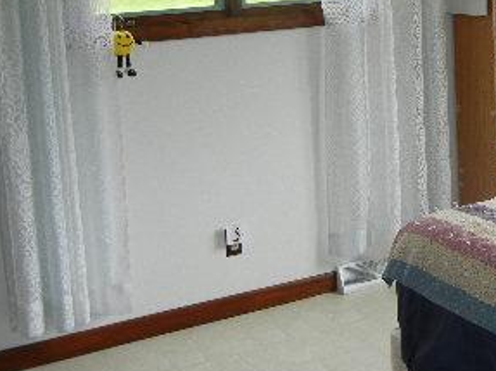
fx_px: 960
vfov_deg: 21.6
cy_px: 66
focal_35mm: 67
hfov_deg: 28.5
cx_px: 378
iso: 160
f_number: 3.5
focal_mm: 5.4
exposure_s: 1/56.3
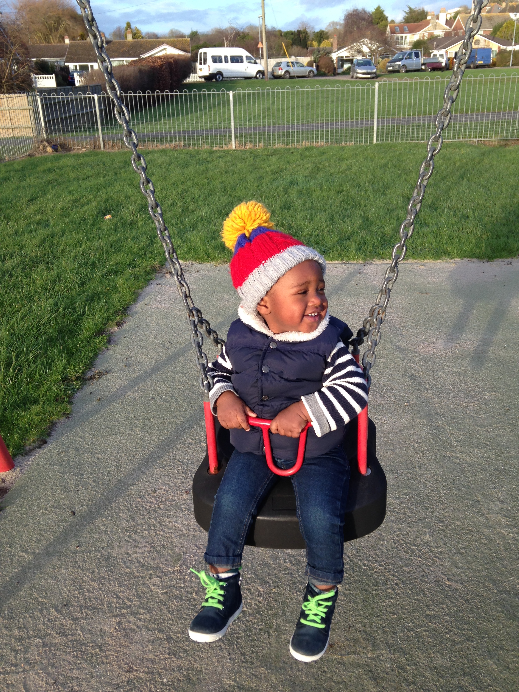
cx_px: 260
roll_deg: -0.6
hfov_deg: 42.9
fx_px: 660
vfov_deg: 55.4
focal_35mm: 33
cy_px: 346
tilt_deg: -21.7
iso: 50
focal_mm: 4.12
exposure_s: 1/290
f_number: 2.4
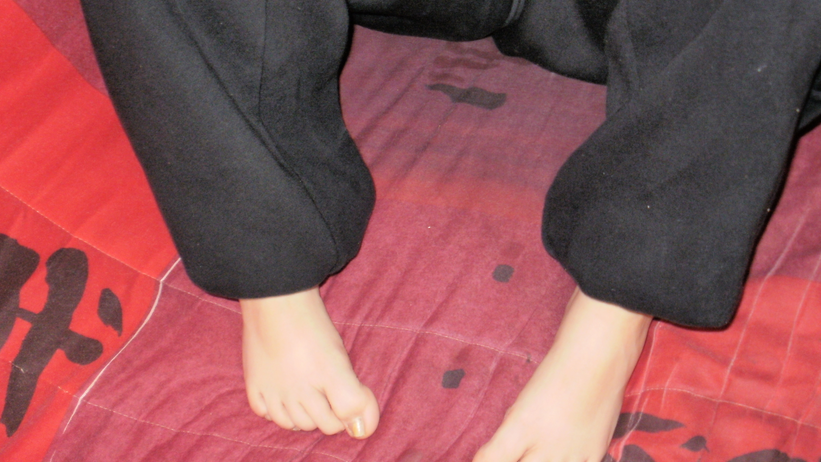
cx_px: 486
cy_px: 134
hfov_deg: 40.4
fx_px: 1110
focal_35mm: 51
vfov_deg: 23.3
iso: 125
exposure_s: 1/30
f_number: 3.5
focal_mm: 6.3
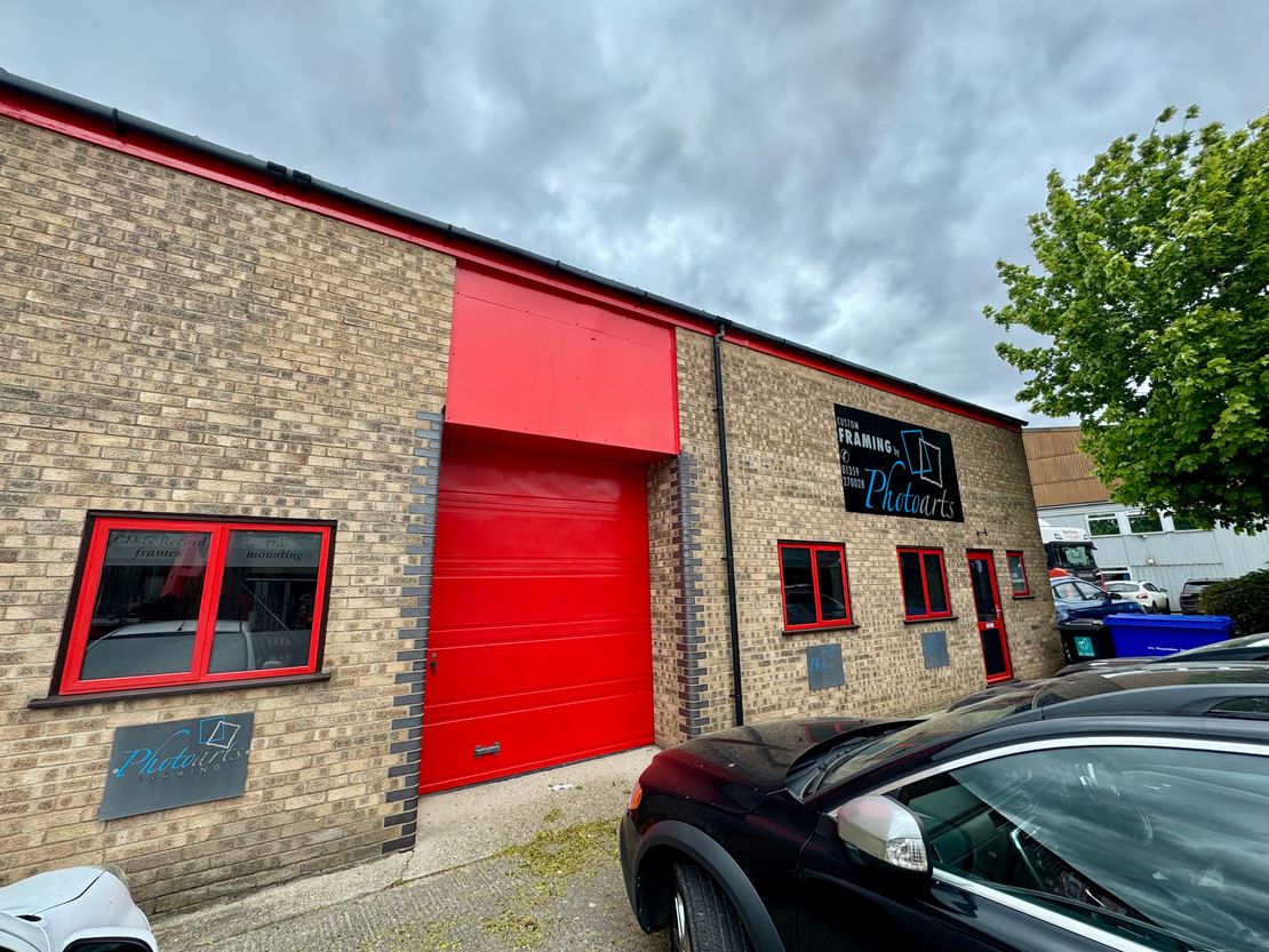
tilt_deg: +12.1
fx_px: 513
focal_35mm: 14
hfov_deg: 102.1
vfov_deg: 85.7
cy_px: 476
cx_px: 634
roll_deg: +1.1
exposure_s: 1/485
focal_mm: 2.22
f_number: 2.2
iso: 40
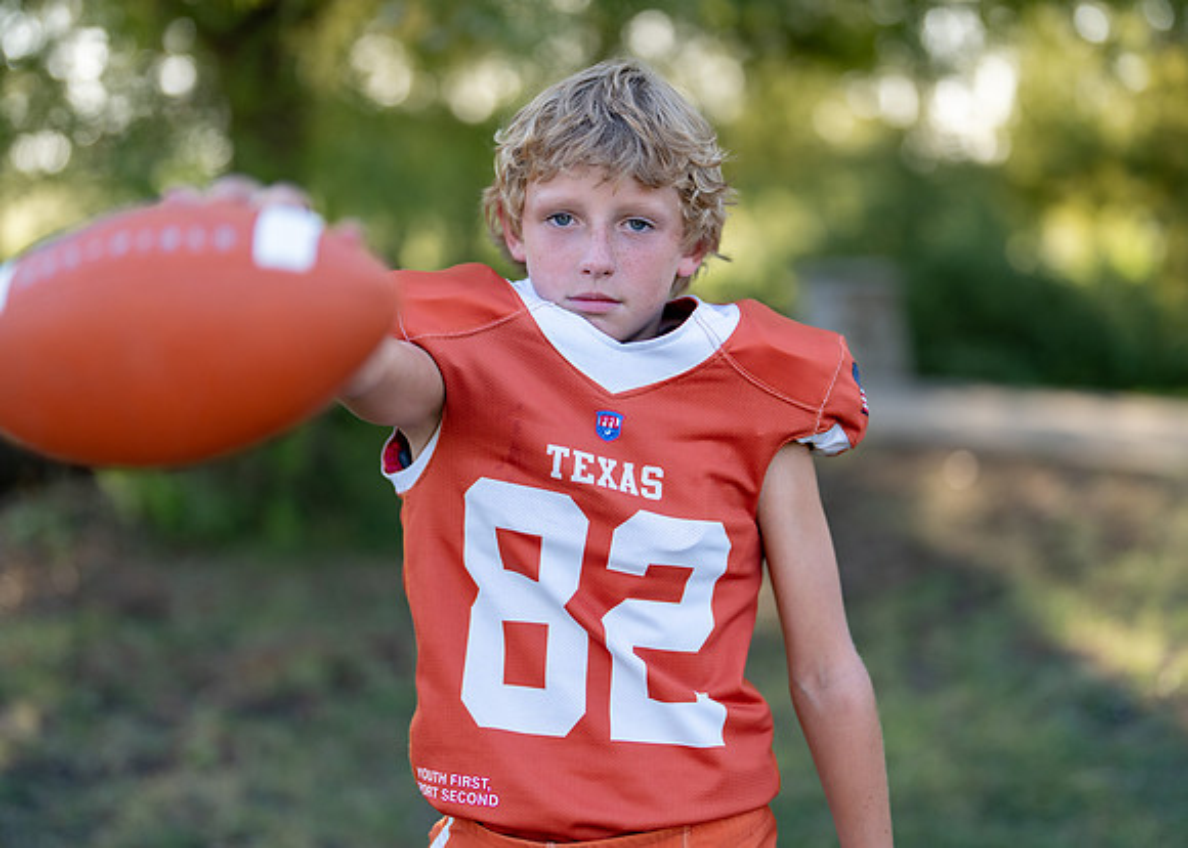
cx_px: 614
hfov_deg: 33.6
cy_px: 377
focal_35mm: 58
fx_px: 1966
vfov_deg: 24.3
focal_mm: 50
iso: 100
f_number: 1.2
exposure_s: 1/1250
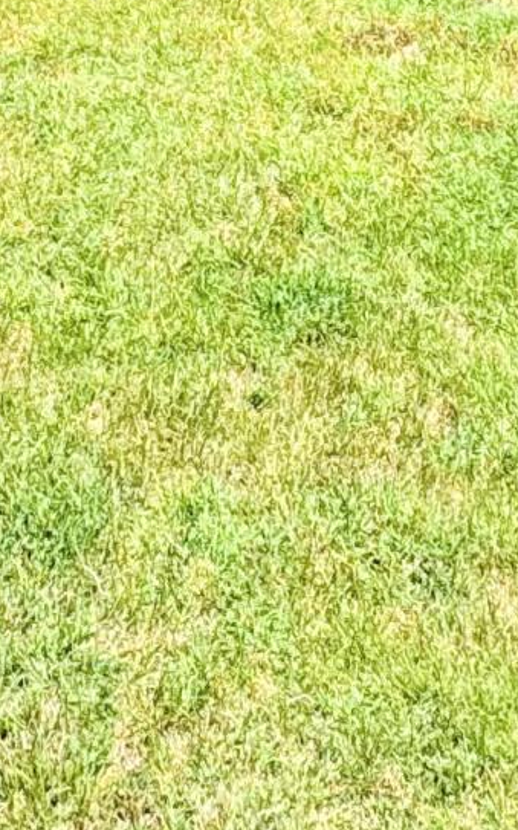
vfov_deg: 19.9
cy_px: -578
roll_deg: +0.2
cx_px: 200
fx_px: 1854
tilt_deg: -4.5
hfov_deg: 15.9
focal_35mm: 82
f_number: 2.2
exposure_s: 1/1110
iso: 50
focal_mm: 2.22
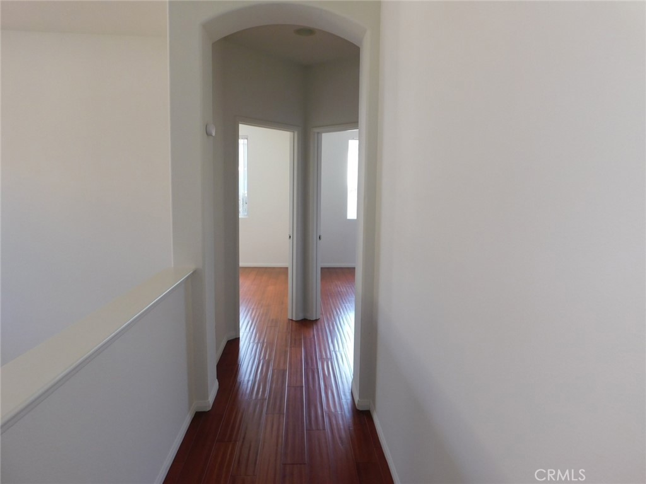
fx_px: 429
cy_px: 242
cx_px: 323
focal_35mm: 23
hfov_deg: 73.9
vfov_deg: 58.9
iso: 125
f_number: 3
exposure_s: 1/40
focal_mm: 4
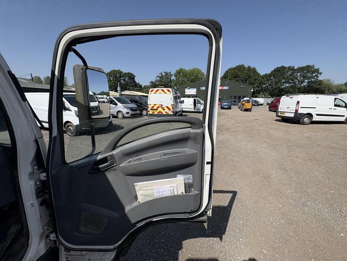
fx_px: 140
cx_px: 174
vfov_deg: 85.7
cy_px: 130
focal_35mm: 14
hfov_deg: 102.1
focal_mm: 2.22
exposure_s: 1/2028
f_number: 2.2
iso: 50
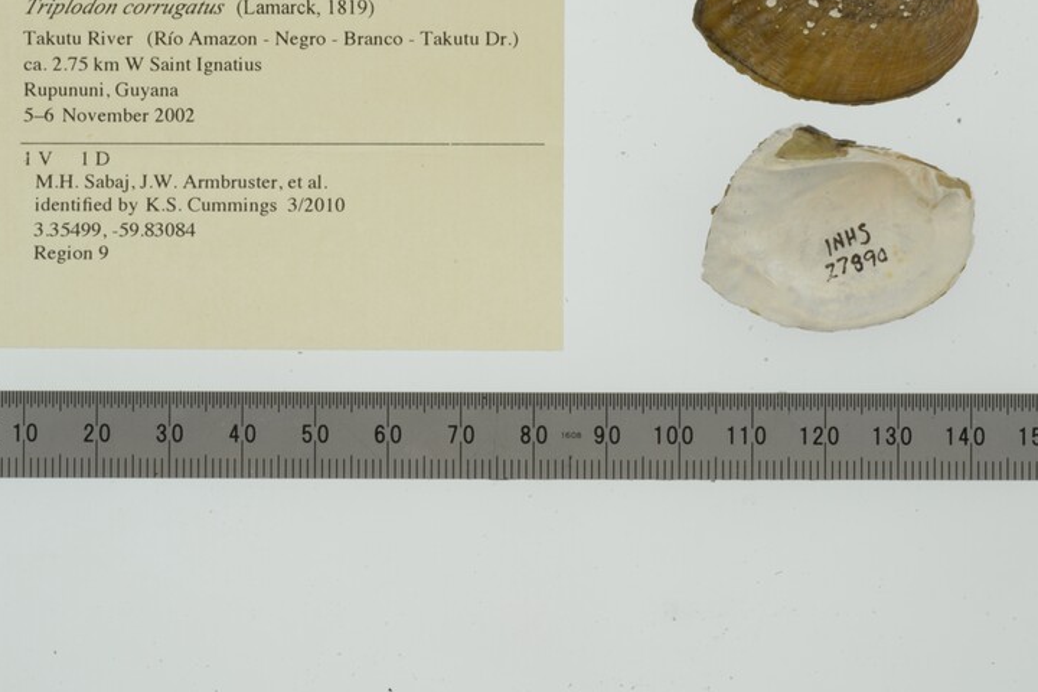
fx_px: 2883
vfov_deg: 13.7
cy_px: 208
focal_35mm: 100
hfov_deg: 20.4
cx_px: 535
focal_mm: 60
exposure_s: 1/13
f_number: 32
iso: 100
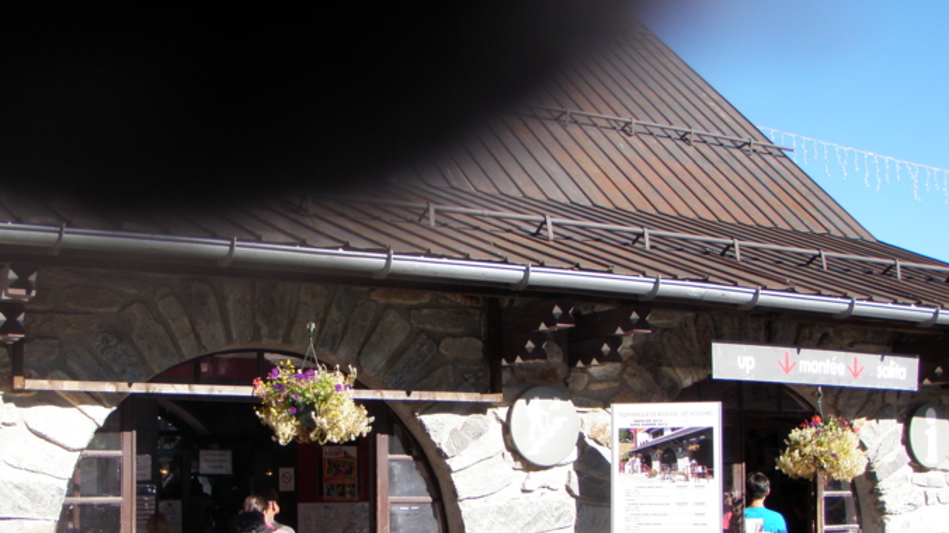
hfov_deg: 42.0
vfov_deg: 24.2
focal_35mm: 49
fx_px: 1233
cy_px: 391
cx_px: 400
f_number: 3.5
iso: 80
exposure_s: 1/320
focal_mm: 6.7
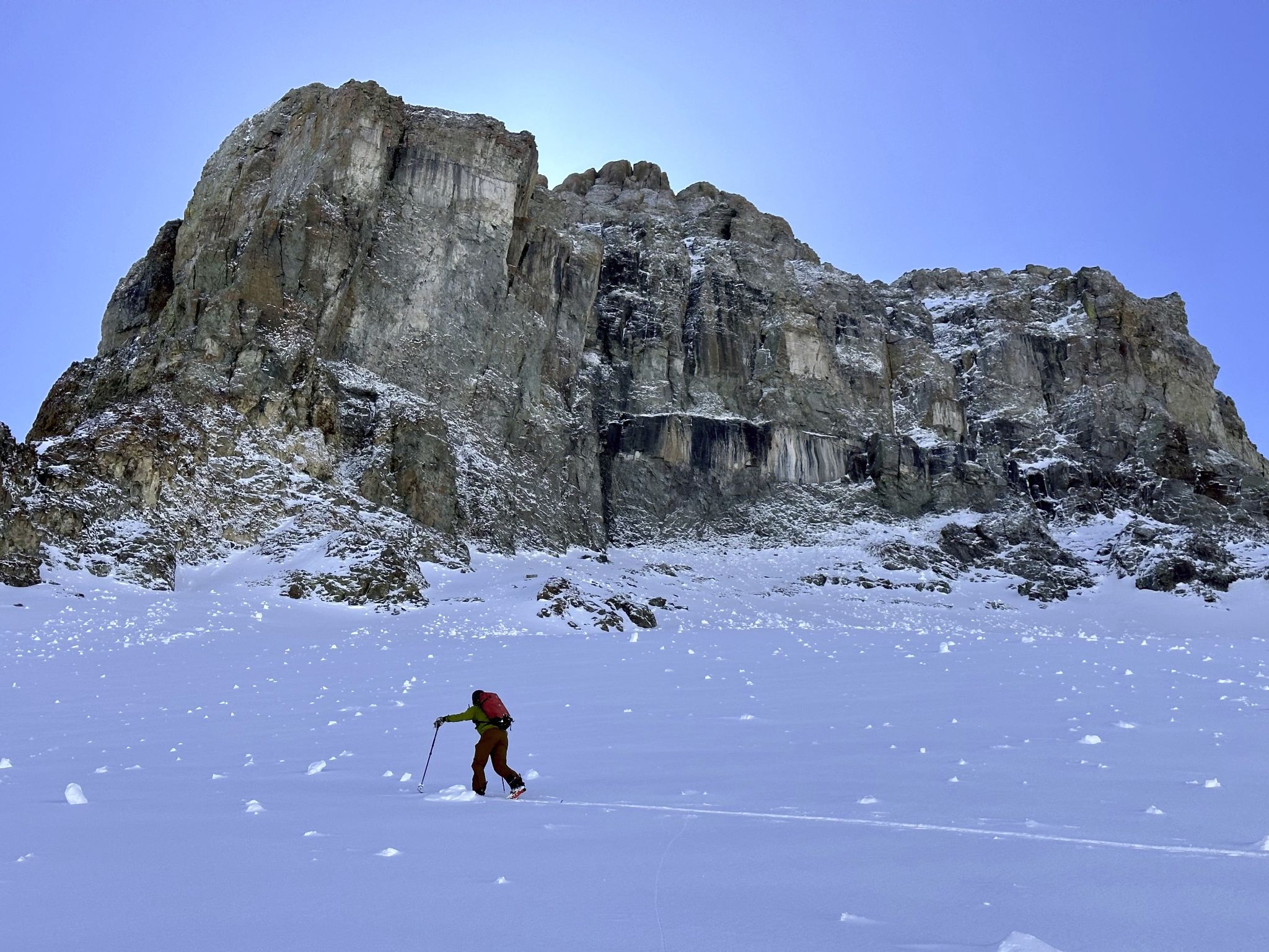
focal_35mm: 48
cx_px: 634
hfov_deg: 39.7
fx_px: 1760
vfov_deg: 30.3
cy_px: 476
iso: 64
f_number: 1.78
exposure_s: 1/4367
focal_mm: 6.86
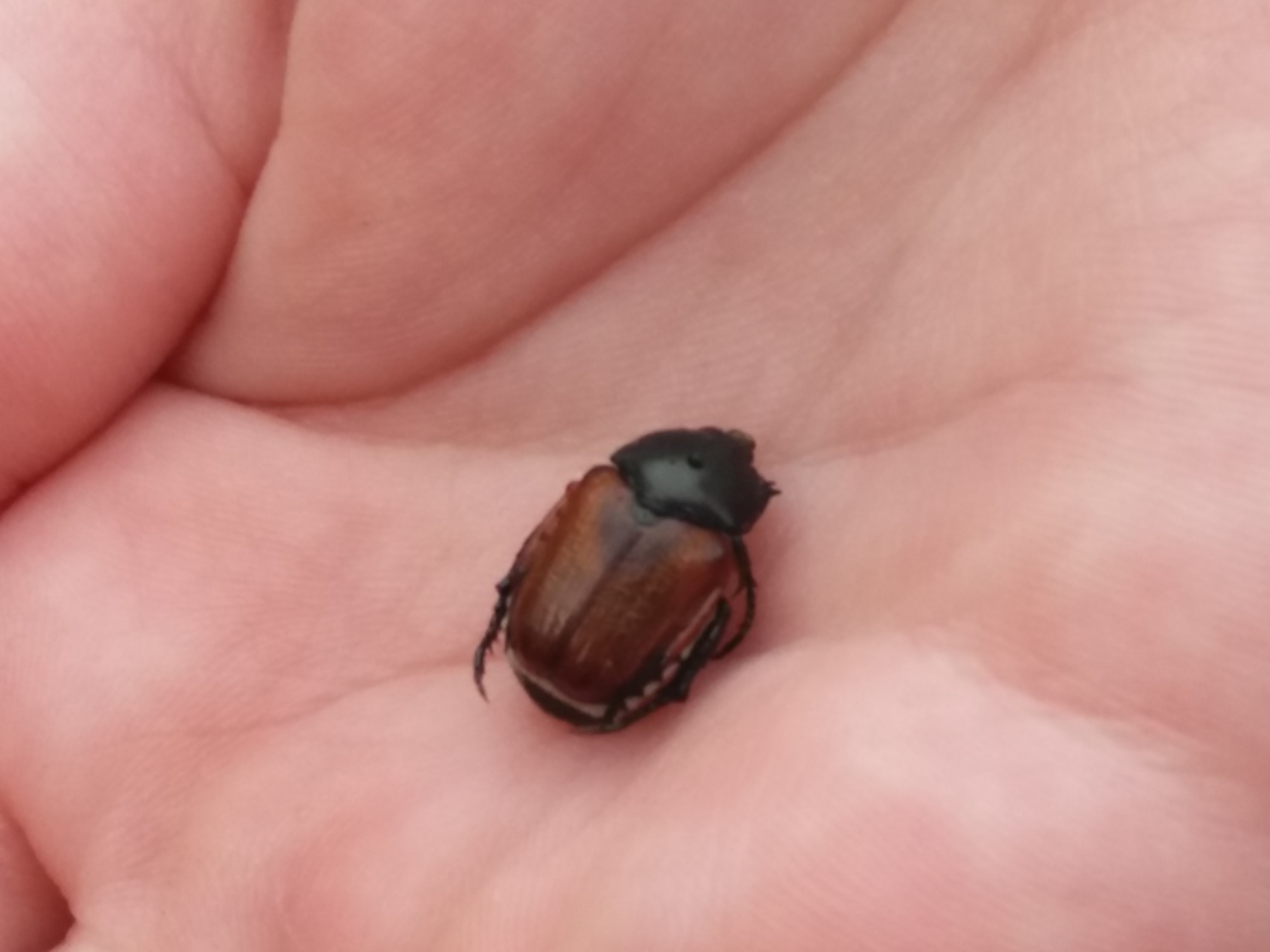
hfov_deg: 63.4
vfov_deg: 49.8
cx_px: 635
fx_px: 1027
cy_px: 476
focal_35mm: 28
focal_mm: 3.7
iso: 64
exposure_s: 1/362
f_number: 1.9
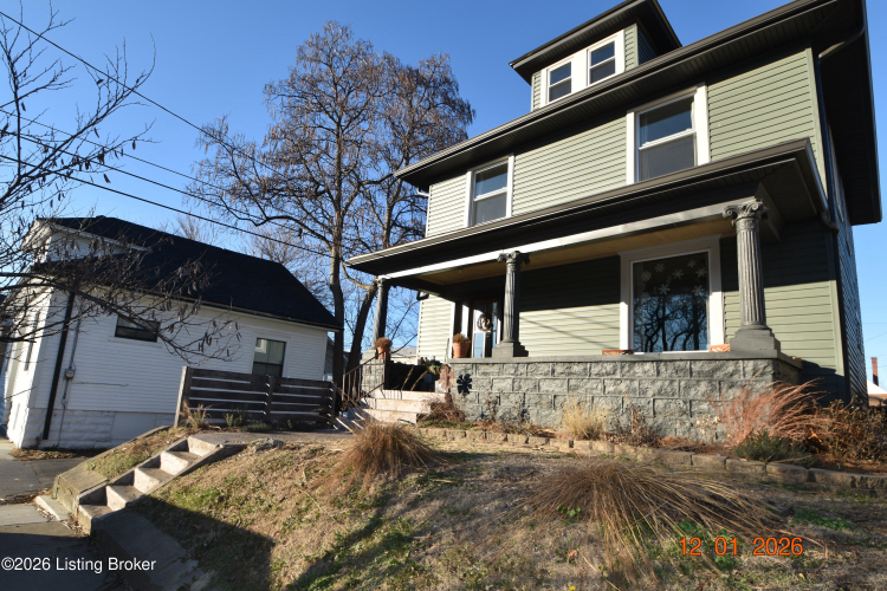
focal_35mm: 18
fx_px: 443
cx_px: 444
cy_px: 296
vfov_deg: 67.4
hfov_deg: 90.0
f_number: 7.1
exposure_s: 1/200
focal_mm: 12
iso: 100
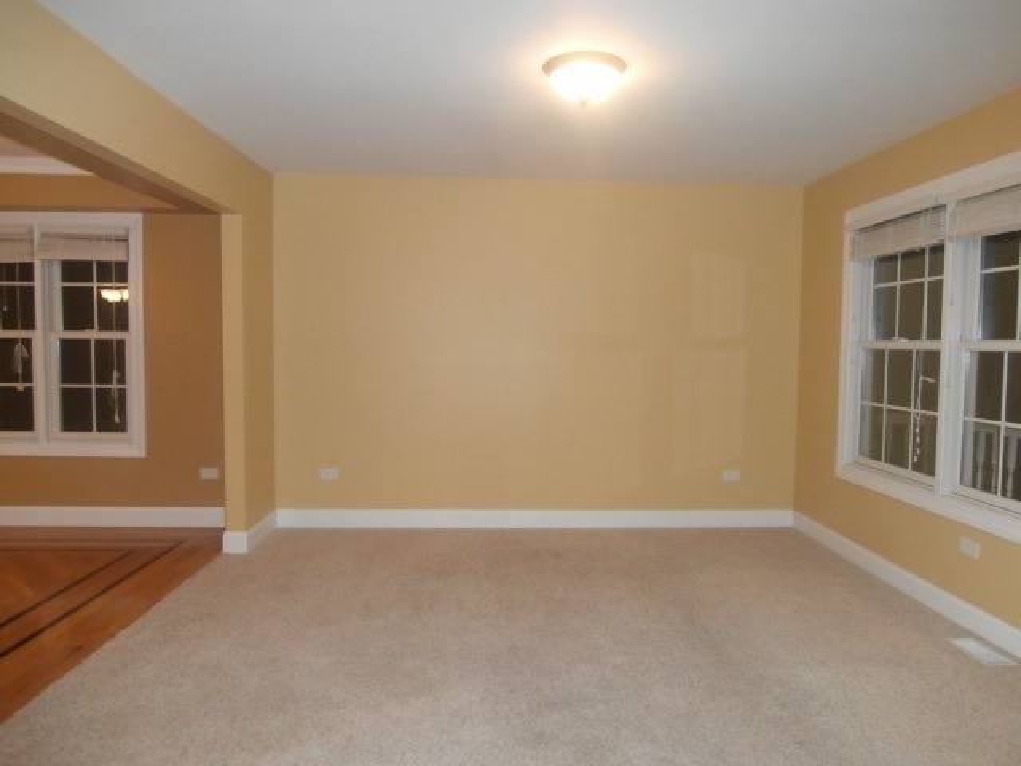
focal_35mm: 24
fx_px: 708
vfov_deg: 56.8
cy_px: 383
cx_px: 510
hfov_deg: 71.6
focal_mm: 4.2
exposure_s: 1/30
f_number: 3
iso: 320
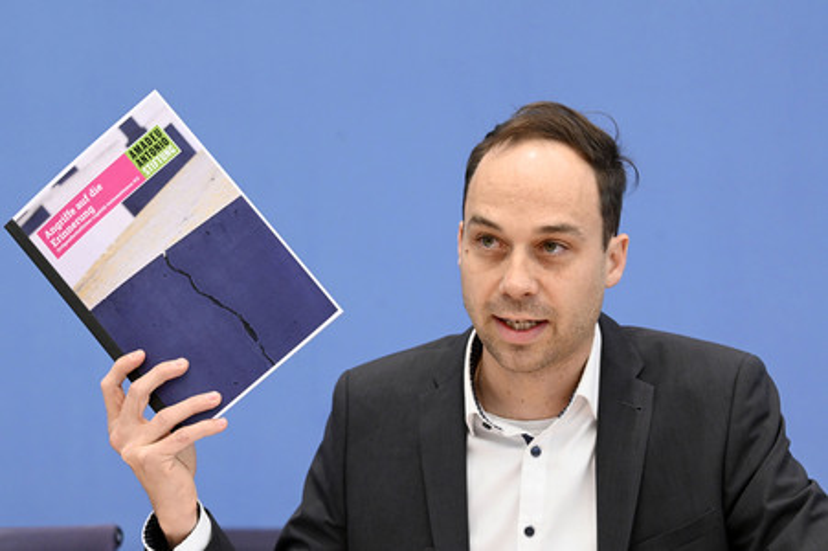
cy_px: 276
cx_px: 414
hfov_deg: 20.4
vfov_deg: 13.7
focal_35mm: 100
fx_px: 2298
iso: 4000
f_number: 5.6
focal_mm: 100
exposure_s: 1/500
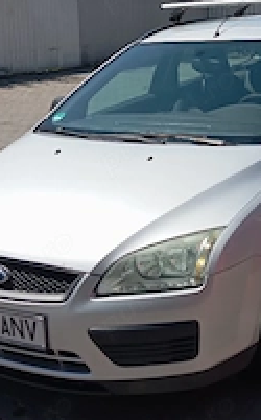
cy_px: 144
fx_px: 674
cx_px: 209
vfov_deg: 34.3
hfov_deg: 21.6
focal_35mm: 59
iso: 55
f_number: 1.8
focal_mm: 4.22
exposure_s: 1/1111
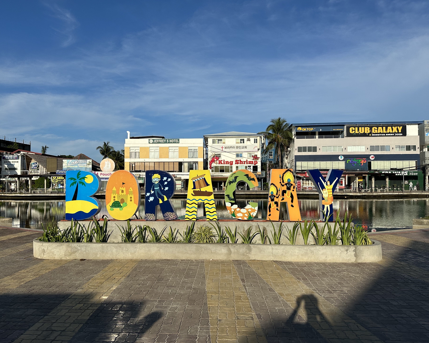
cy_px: 171
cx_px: 203
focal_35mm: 26
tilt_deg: +2.1
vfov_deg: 54.9
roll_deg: +0.2
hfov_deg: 66.0
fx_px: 330
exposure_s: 1/9709
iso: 80
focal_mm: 6.86
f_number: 1.78
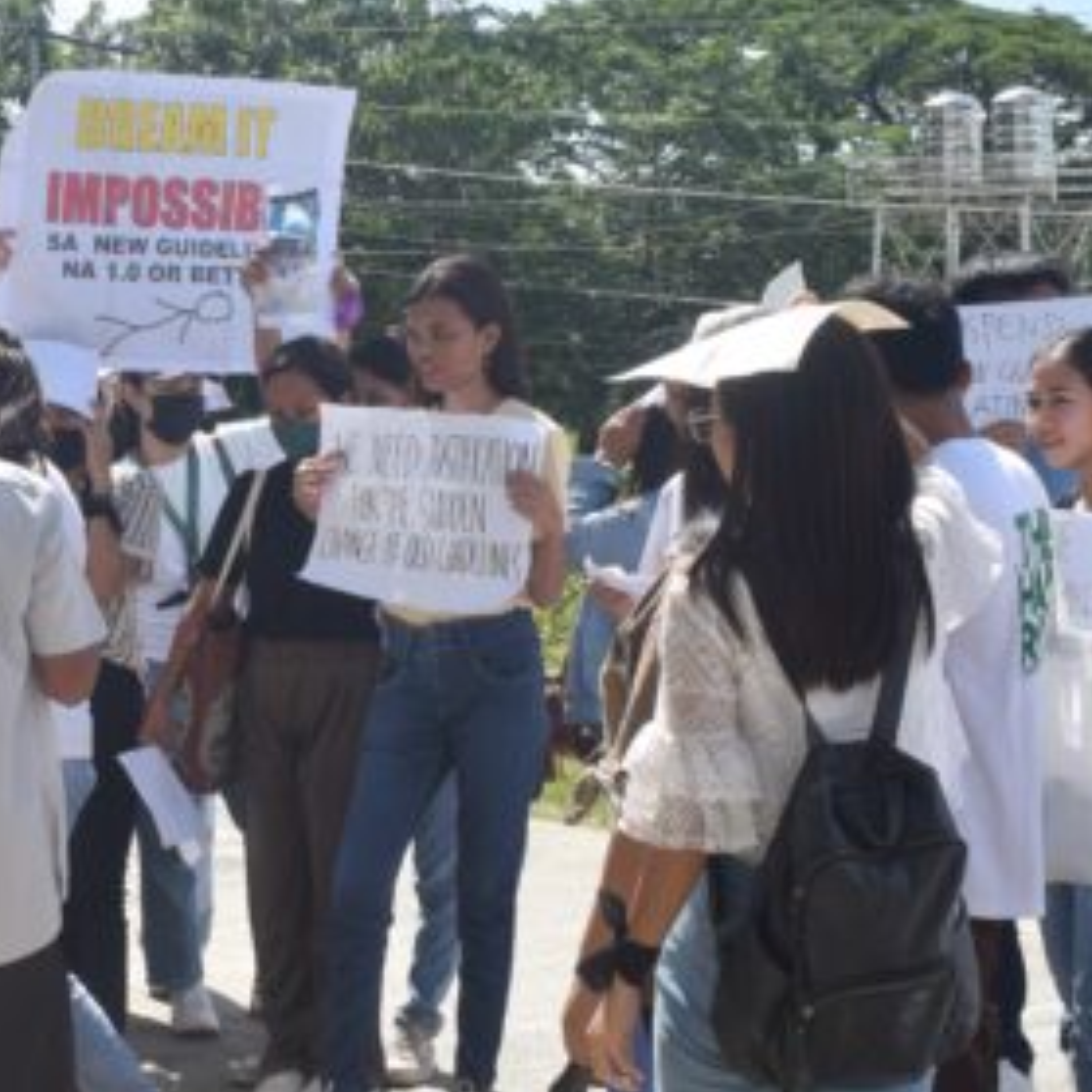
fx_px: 3176
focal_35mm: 89
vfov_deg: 19.5
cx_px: 121
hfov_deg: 19.2
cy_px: 509
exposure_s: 1/500
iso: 400
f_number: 11
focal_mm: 26
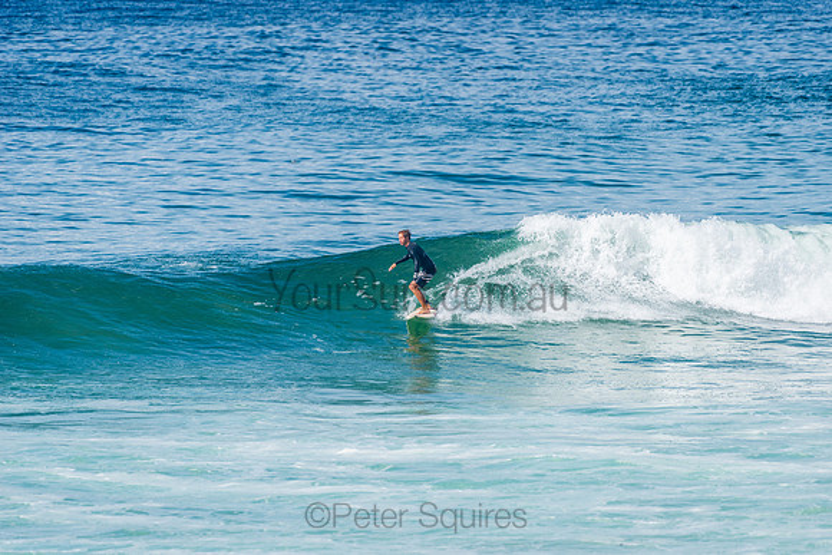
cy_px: 278
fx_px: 11558
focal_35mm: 500
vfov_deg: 2.8
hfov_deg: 4.1
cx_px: 416
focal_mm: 500
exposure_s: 1/2000
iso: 220
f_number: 5.6
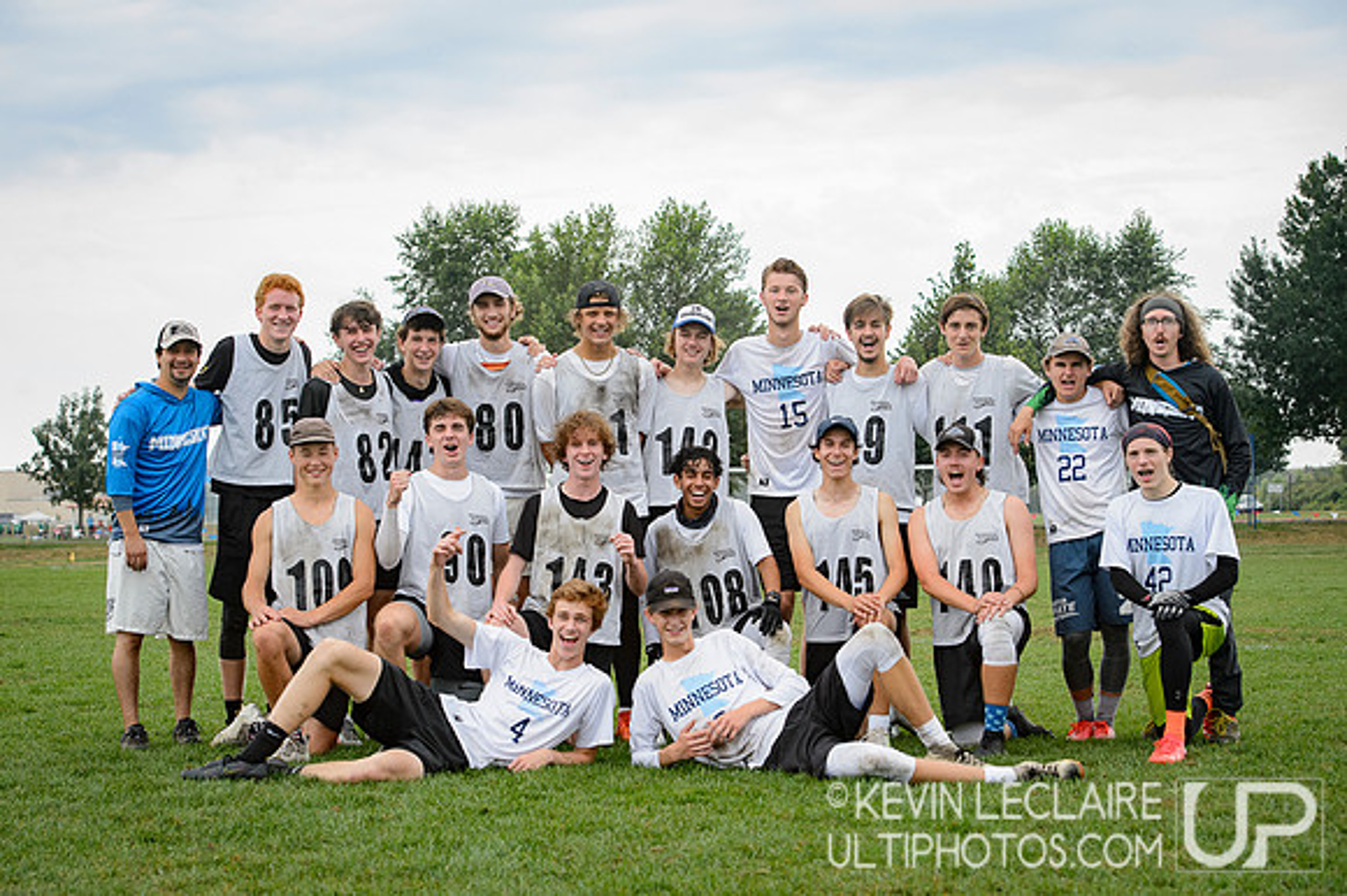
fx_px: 2714
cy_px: 461
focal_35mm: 73
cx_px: 649
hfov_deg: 27.9
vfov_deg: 18.8
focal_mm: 70
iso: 1250
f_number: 5.6
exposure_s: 1/640
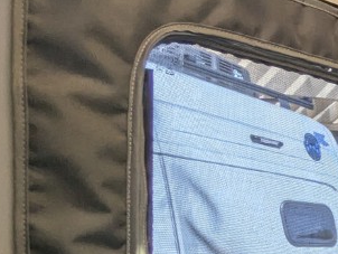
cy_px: 333
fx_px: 723
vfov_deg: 18.5
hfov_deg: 18.7
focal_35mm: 74
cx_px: 647
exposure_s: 1/107
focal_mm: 2.35
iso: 109
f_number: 2.2
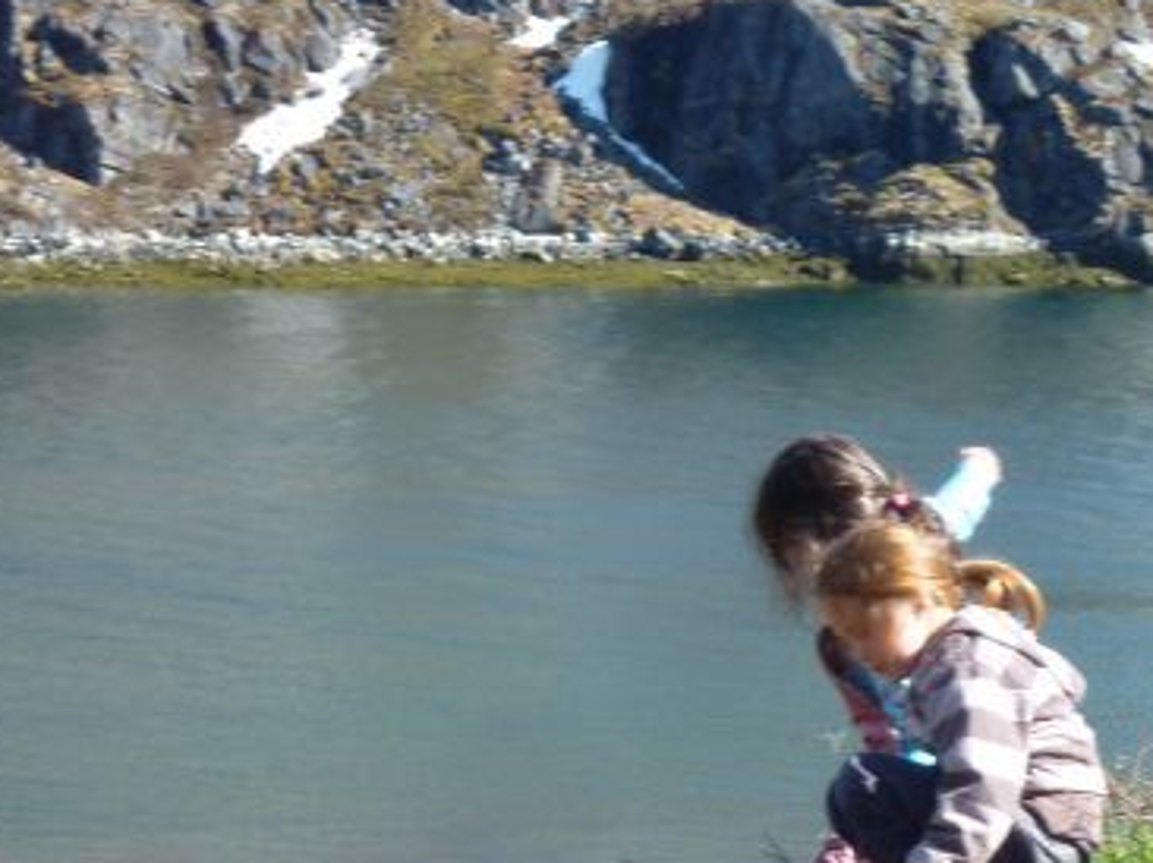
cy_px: 548
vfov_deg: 7.1
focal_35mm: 210
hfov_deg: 9.4
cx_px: 1188
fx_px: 6990
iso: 80
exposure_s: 1/200
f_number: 4.3
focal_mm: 15.8
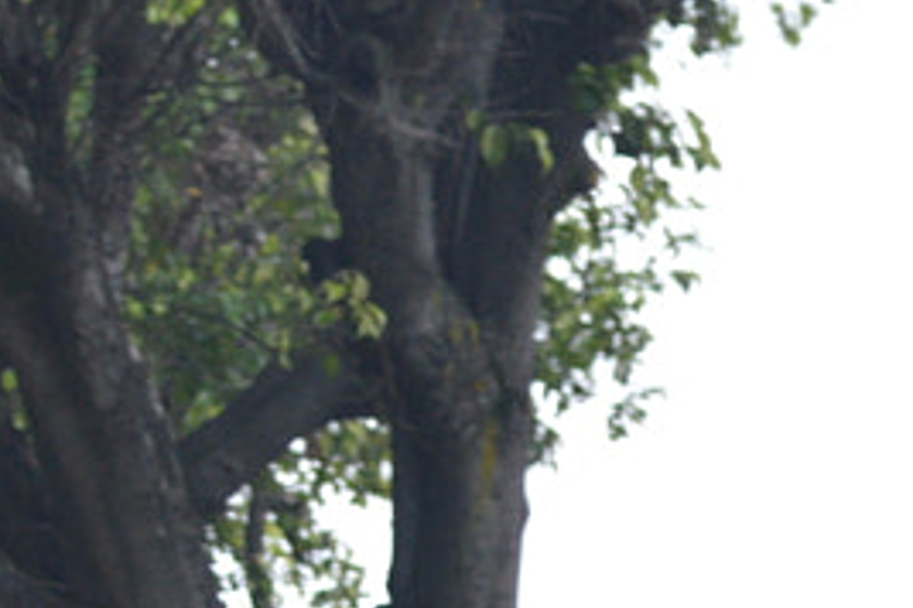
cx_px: -1522
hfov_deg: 4.6
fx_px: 10930
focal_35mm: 431
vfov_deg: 3.2
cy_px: 885
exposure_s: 1/125
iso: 200
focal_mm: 48
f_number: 6.3
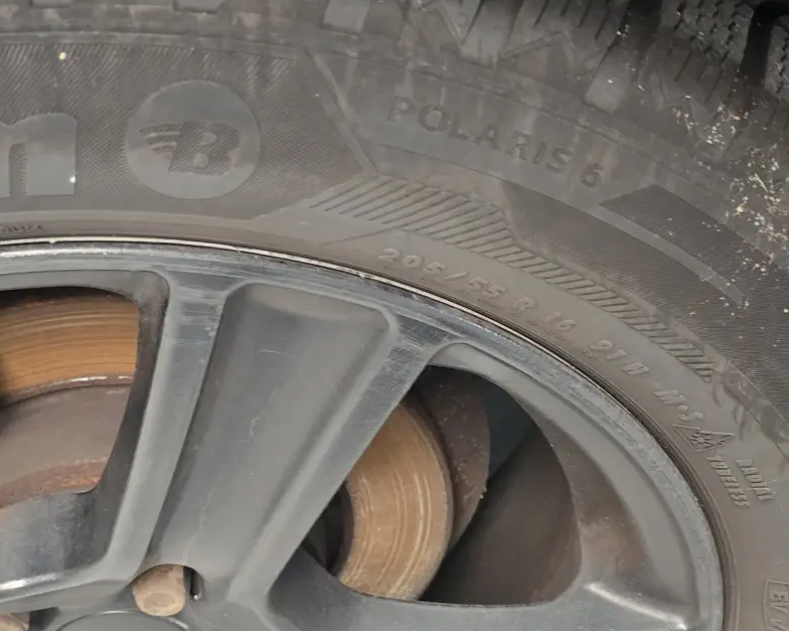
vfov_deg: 27.6
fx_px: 1284
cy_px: 374
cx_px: 162
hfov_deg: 33.2
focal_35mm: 55
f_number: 1.7
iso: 500
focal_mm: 6.3
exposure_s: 1/100
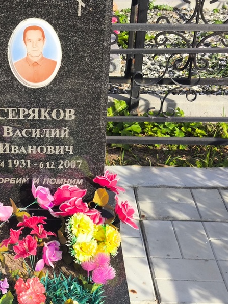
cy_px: 152
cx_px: 39
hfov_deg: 21.6
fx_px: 589
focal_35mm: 67
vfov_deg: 29.0
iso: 50
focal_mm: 4.71
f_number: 1.7
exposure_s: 1/1014
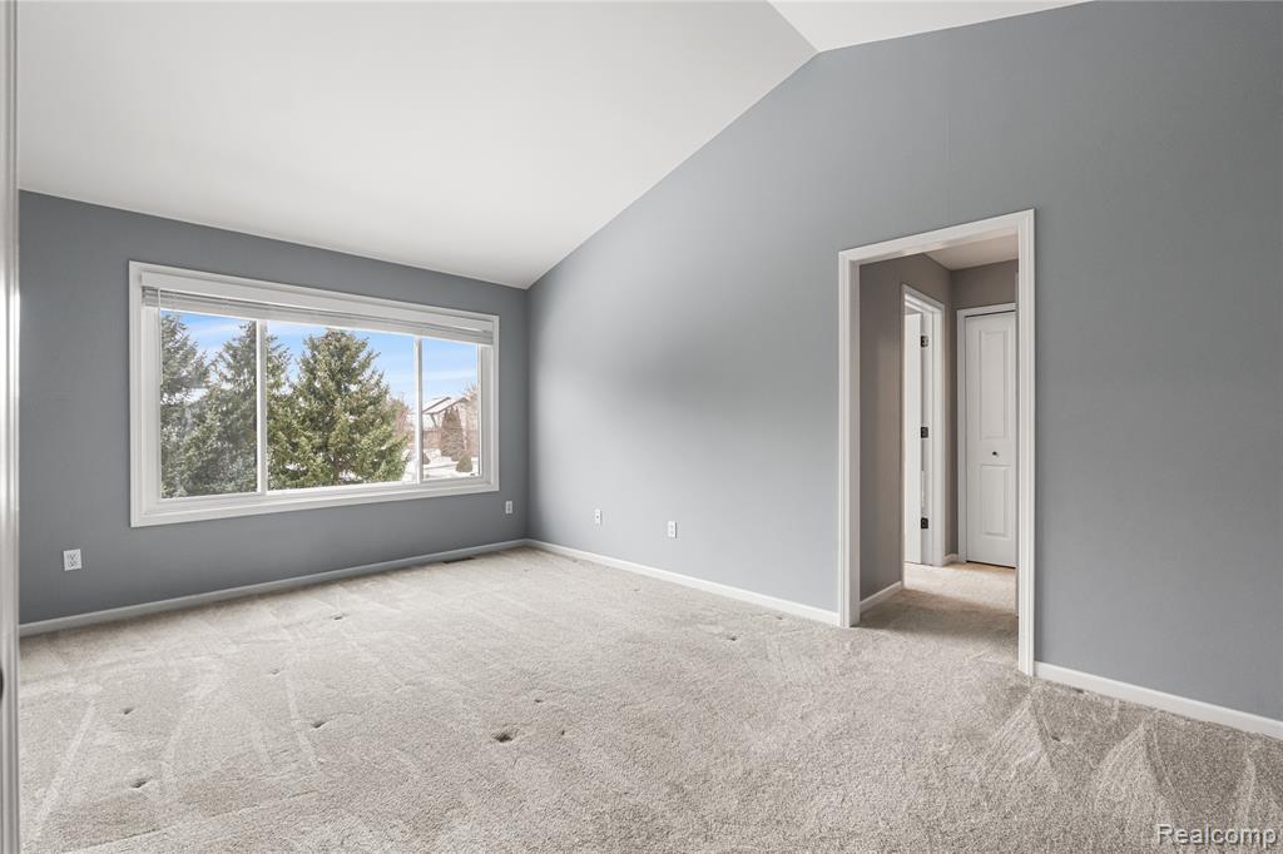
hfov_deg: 95.0
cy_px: 427
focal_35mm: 16
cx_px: 642
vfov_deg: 72.0
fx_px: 588
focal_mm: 16.5
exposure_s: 1/30
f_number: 8
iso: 2500
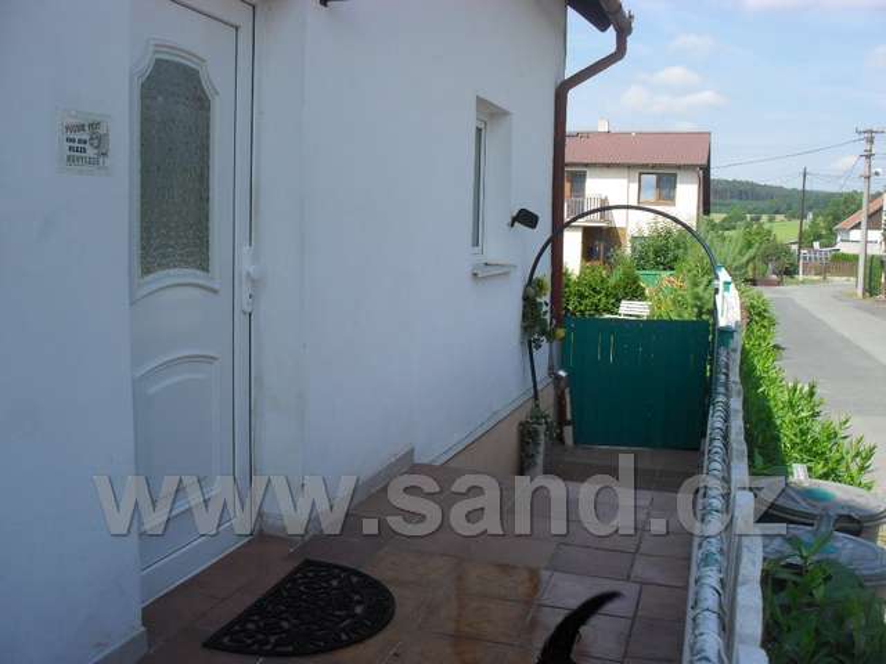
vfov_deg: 40.7
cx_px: 443
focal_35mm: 35
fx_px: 896
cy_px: 332
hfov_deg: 52.6
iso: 100
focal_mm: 6.3
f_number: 8.4
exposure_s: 1/180
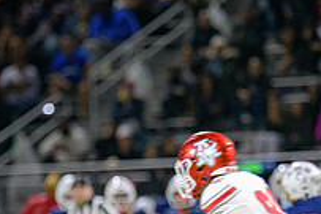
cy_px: 243
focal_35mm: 858
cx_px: 250
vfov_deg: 1.6
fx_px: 7644
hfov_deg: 2.4
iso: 2000
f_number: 2.8
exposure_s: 1/250
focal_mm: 300
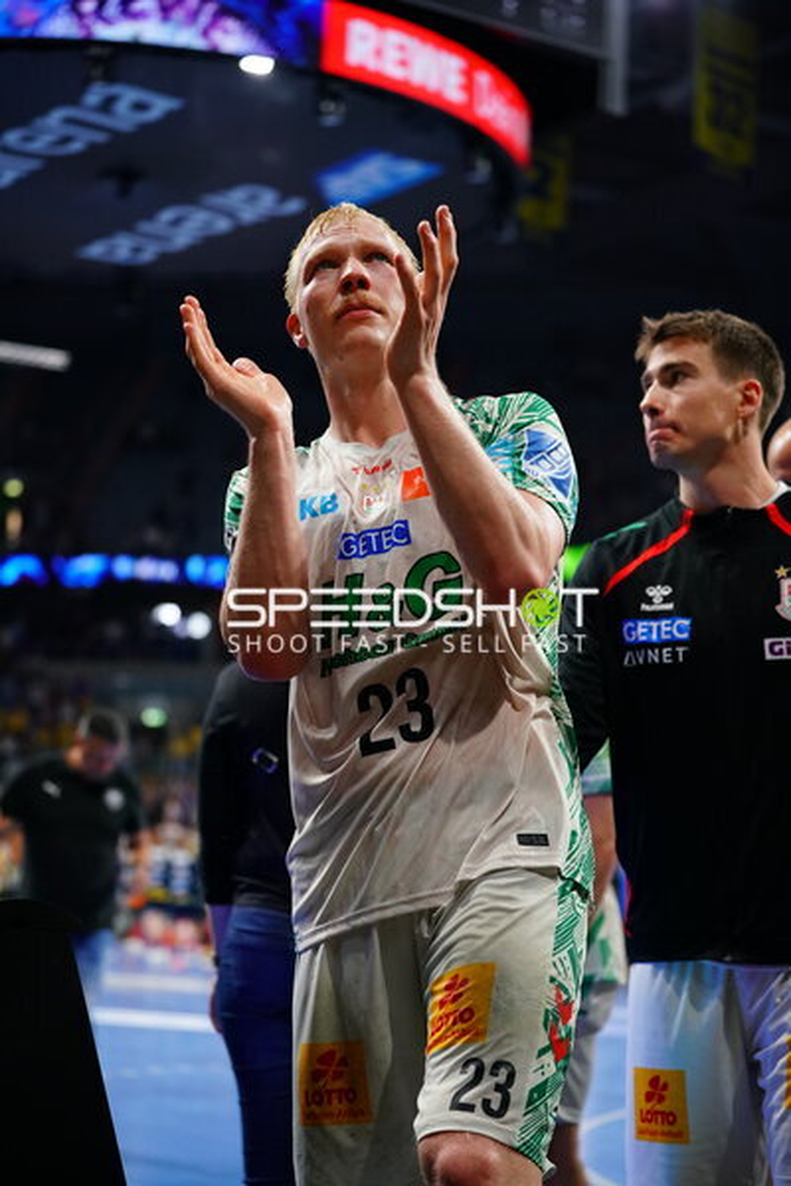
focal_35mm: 70
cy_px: 593
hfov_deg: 19.5
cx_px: 396
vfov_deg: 28.8
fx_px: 2307
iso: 2500
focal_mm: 70
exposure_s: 1/1600
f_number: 2.8
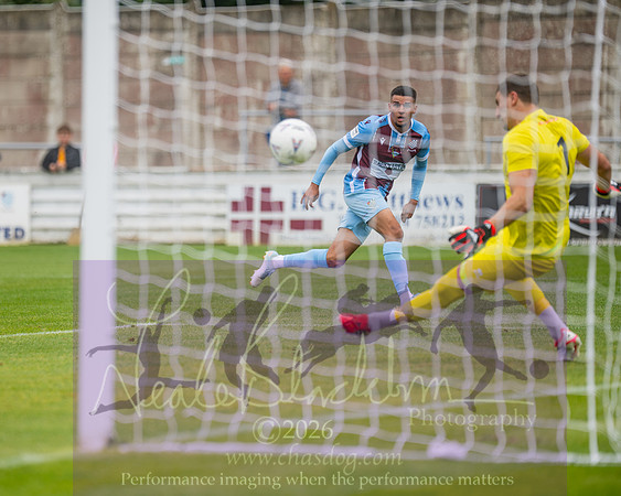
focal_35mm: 298
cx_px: 210
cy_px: 222
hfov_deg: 6.5
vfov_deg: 5.2
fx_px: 5479
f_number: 2.8
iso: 220
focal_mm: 240
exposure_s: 1/1250
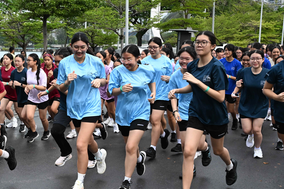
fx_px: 442
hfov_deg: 35.0
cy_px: 103
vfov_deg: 24.2
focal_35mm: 56
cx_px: 77
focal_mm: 34
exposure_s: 1/8000
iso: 2800
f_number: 4
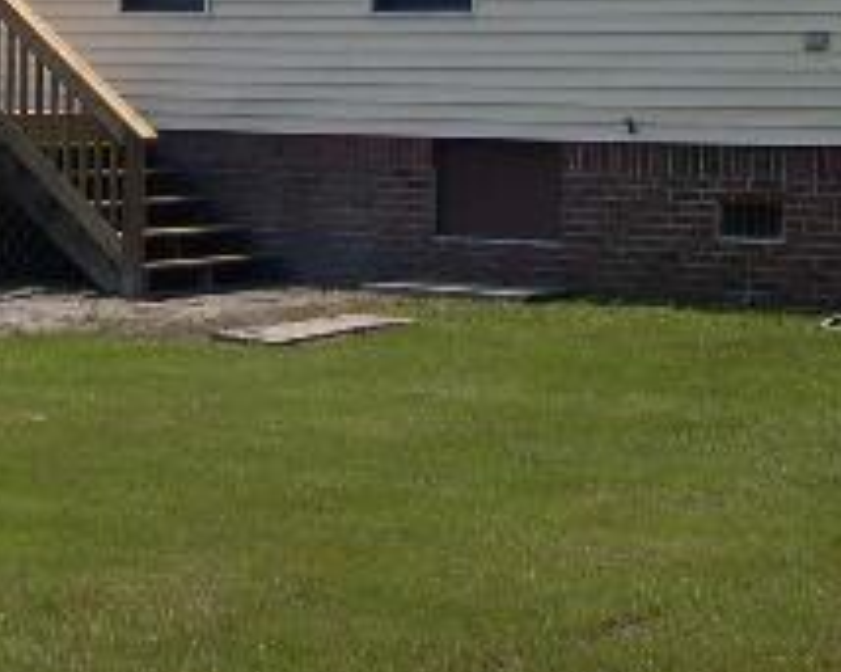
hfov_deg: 17.2
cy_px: -145
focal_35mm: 111
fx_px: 2762
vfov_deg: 13.5
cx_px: 220
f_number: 7.6
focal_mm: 8
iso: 100
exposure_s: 1/269
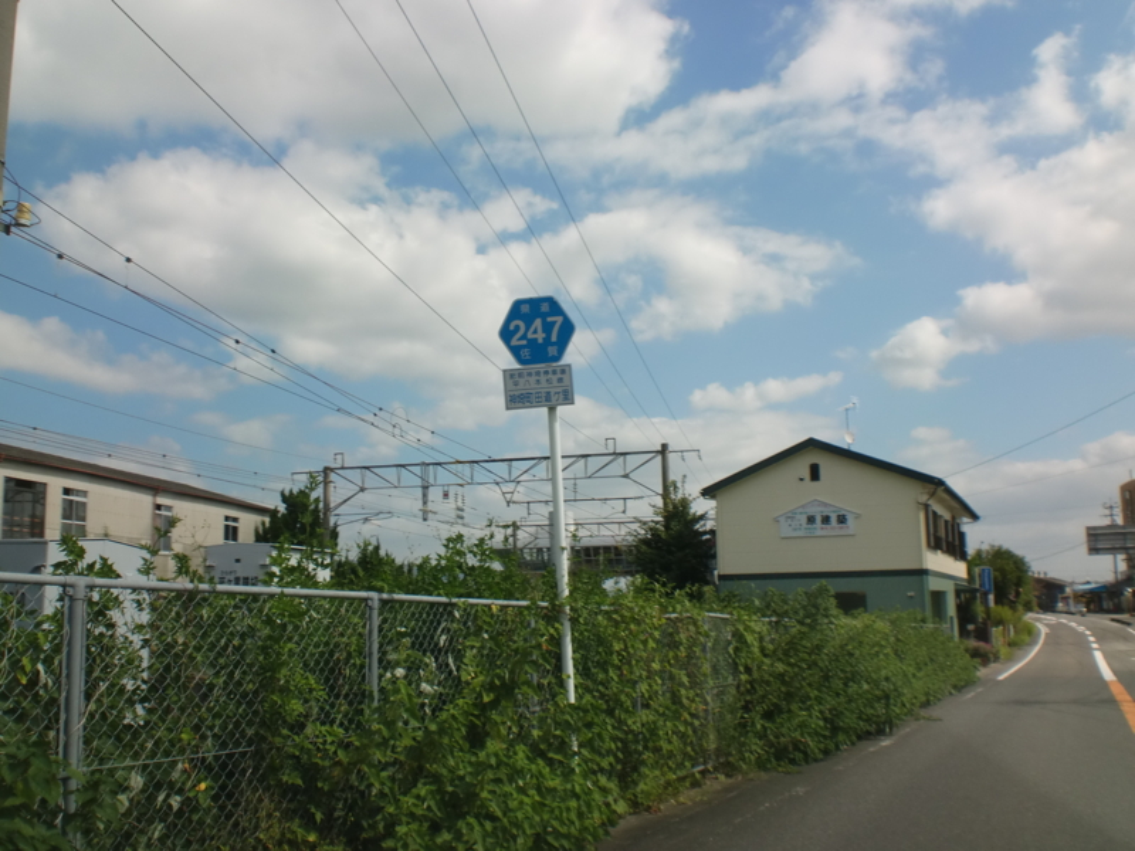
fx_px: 1148
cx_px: 568
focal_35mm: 35
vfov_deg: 40.7
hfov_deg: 52.6
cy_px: 426
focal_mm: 6.3
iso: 64
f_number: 5.6
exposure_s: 1/400
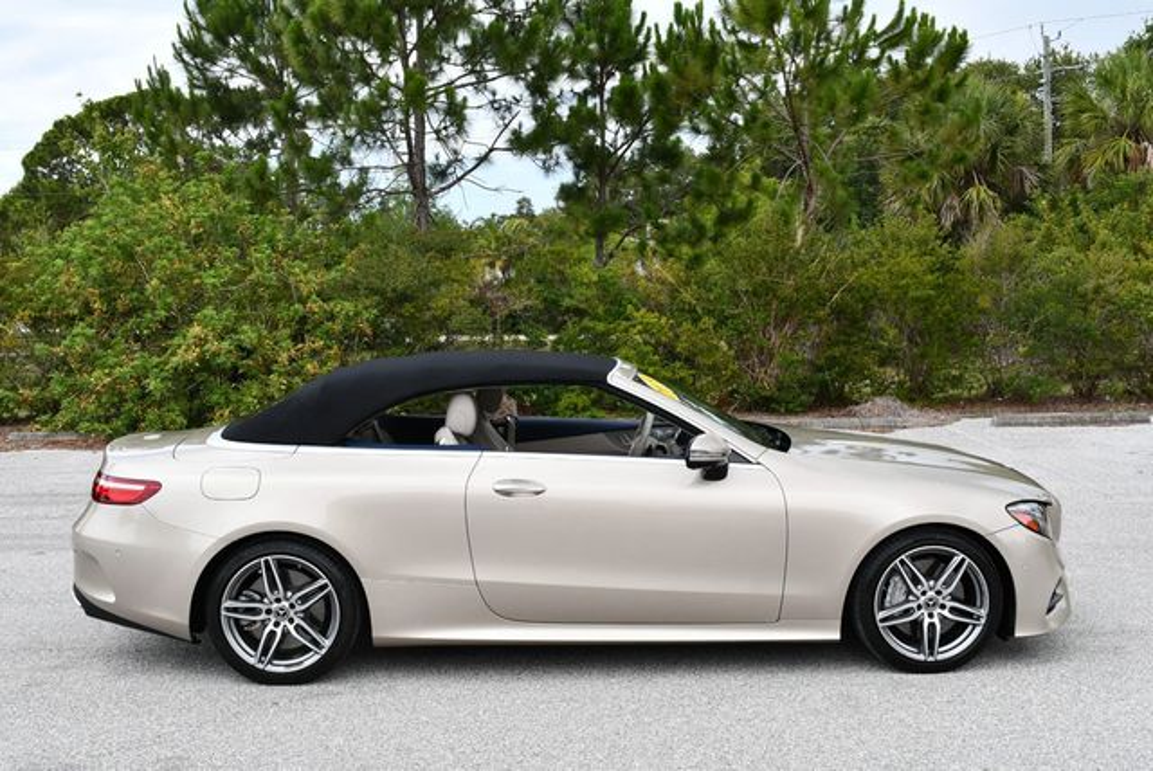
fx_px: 1282
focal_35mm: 40
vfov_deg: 33.5
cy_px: 386
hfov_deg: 48.4
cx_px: 576
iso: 140
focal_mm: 20
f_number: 8
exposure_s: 1/250
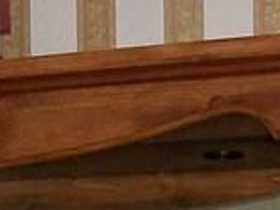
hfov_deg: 9.3
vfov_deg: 6.6
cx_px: -38
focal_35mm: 210
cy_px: 555
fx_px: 1699
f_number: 2.9
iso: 200
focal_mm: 5.7
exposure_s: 1/30
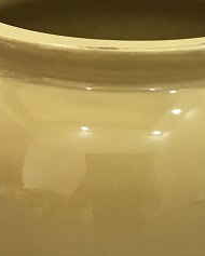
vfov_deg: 12.6
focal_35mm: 153
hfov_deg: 9.8
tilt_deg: -22.7
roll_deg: -1.9
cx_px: 303
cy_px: 147
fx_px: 1159
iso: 80
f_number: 2.4
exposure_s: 1/33
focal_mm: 3.3
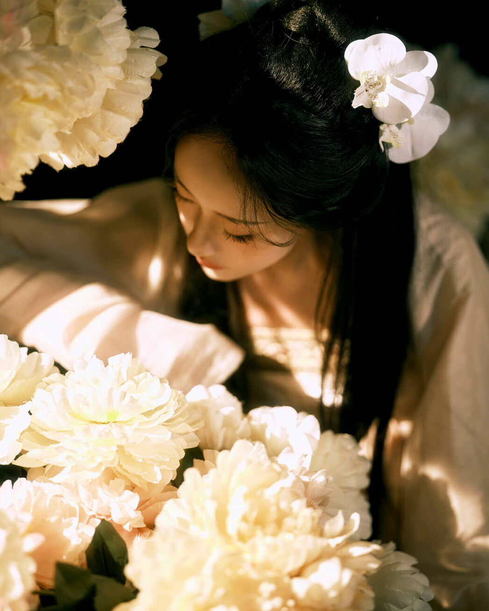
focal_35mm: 91
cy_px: 293
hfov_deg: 16.9
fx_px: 1646
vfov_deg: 21.0
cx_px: 245
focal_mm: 110
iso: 640
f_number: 2
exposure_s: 1/125
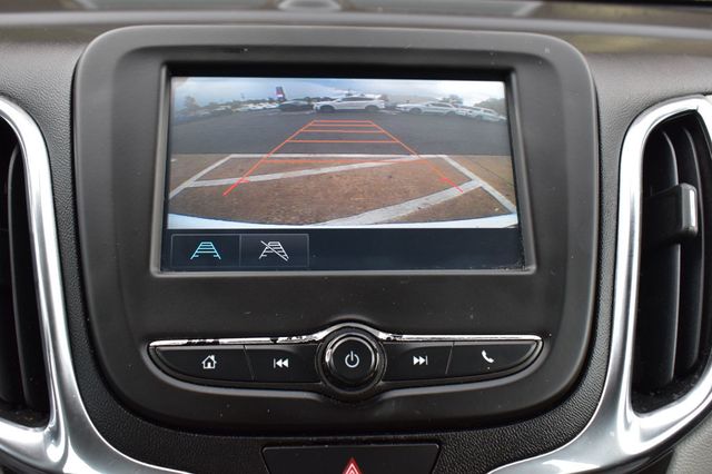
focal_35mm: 36
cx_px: 356
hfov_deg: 53.2
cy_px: 237
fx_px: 712
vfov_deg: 36.8
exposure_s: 1/40
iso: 400
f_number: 7.1
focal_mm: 24
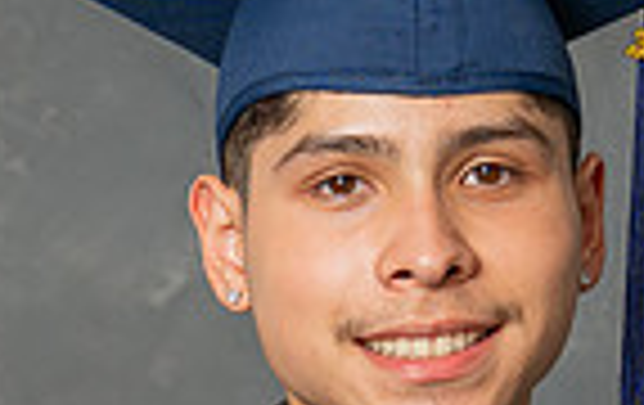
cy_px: 837
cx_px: 430
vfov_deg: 3.7
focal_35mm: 351
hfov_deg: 6.0
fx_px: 6173
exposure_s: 1/200
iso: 200
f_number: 4.5
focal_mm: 51
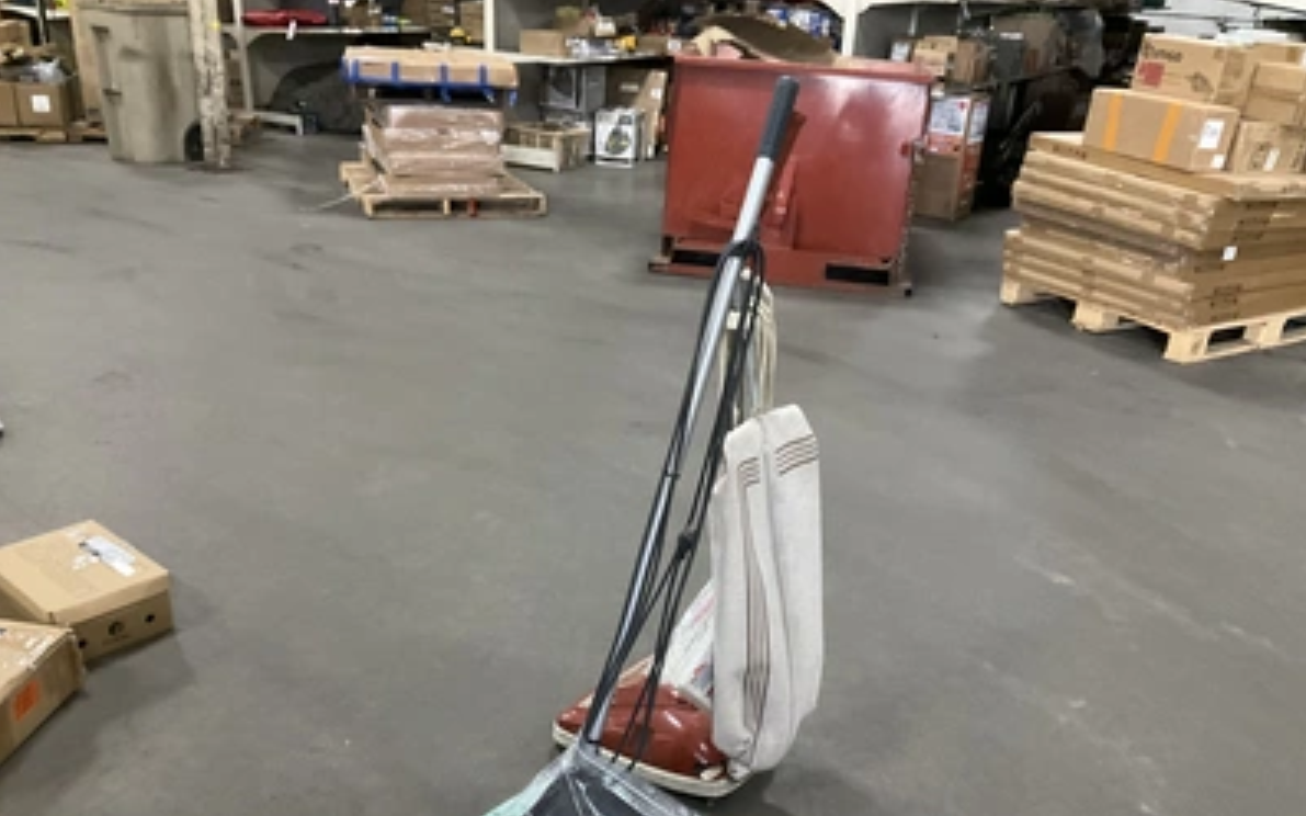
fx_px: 1103
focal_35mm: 31
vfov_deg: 40.4
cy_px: 490
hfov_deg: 61.2
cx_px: 655
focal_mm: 3
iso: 250
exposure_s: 1/60
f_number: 1.8
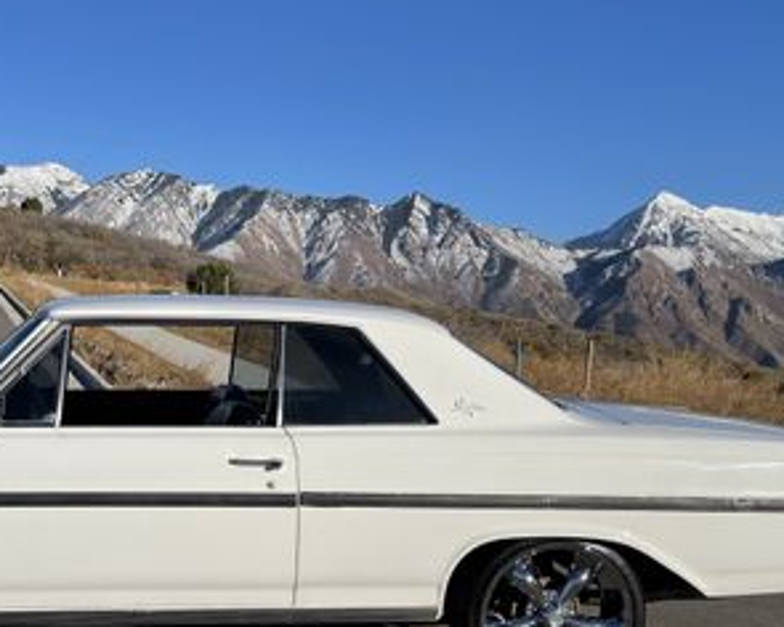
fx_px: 1276
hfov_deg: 33.5
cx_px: 197
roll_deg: -1.2
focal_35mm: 55
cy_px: 428
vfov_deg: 27.4
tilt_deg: -4.7
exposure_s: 1/7407
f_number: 1.6
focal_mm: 5.1
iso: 32
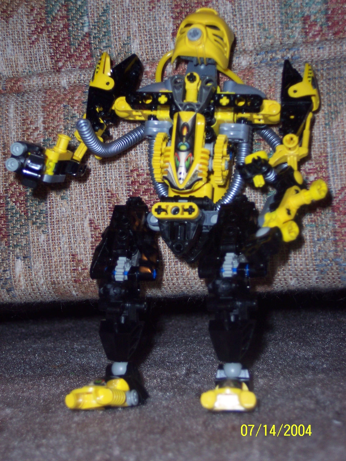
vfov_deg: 25.7
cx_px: 173
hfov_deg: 19.4
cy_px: 230
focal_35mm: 76
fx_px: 1013
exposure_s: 1/45
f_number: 3.8
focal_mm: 16
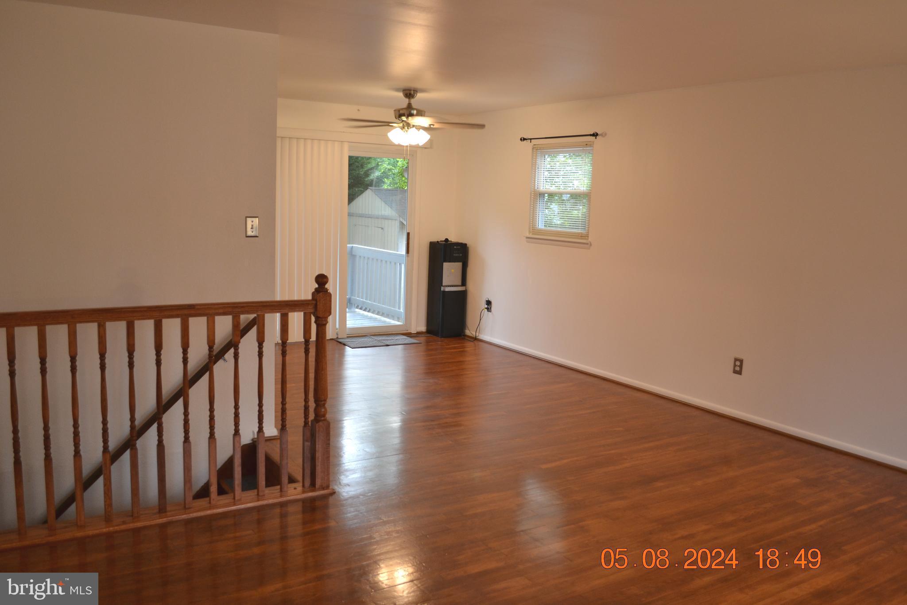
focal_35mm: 30
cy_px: 302
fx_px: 756
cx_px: 454
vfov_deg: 43.6
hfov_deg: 61.9
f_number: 3.8
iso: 400
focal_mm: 20
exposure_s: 1/50
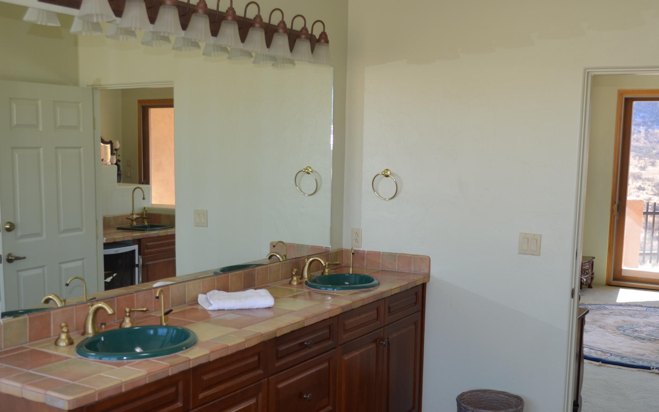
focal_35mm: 41
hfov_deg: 48.2
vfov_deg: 31.2
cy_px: 232
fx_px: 736
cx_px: 341
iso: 200
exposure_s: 1/125
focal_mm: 18
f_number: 3.5
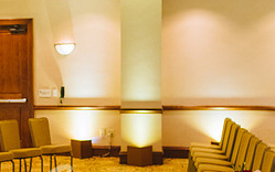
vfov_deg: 15.7
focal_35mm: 83
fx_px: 622
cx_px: 9
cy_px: 102
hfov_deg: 24.0
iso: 1600
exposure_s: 1/200
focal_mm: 35
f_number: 2
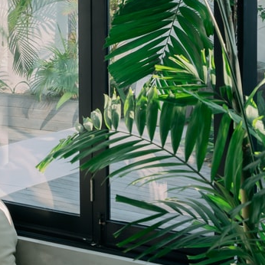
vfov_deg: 14.5
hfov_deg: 14.0
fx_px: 1031
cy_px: 30
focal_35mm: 119
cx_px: -87
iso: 320
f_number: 4
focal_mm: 35
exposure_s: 1/200
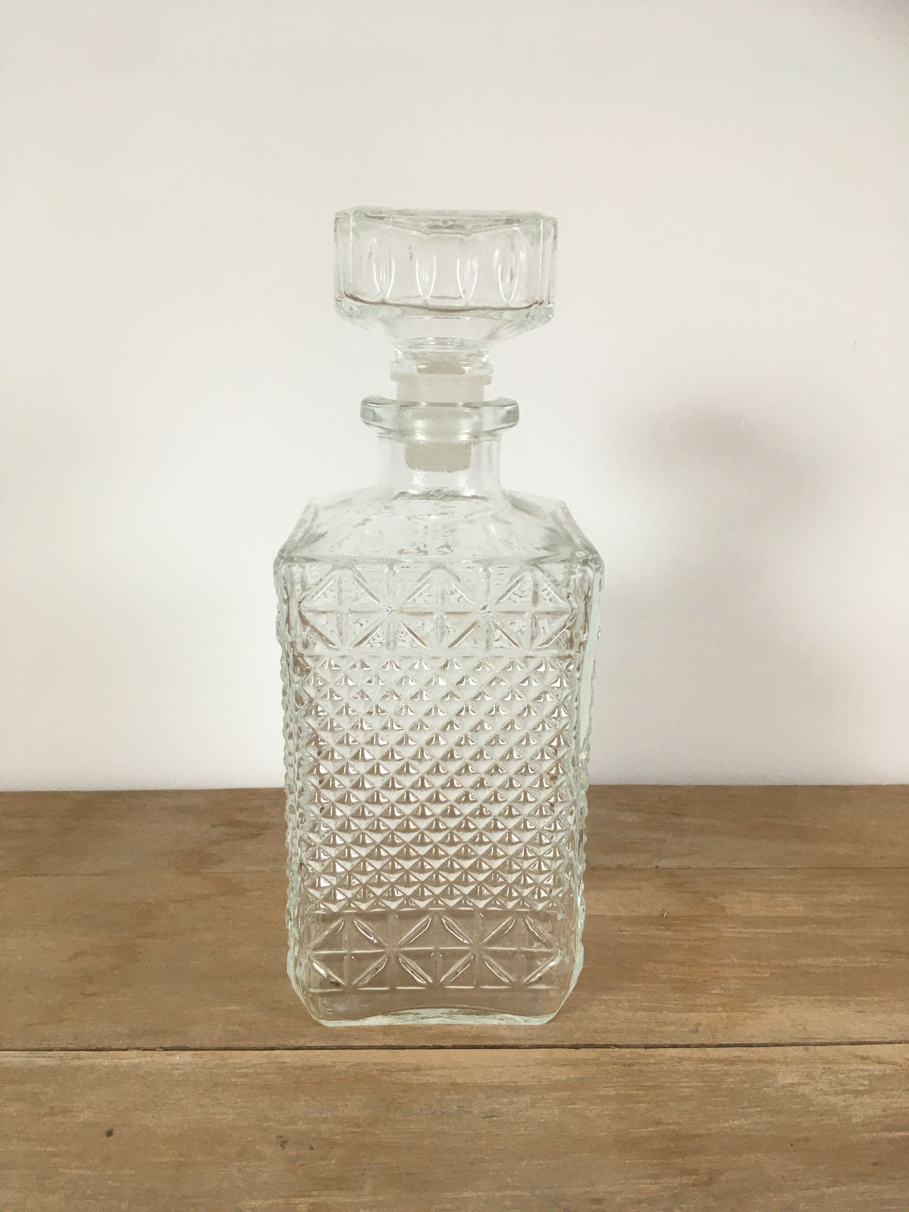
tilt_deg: -14.3
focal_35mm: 29
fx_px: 1015
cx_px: 454
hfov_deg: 48.2
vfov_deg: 61.7
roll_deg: -0.5
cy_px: 606
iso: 40
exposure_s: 1/33
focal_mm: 4.15
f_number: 2.2
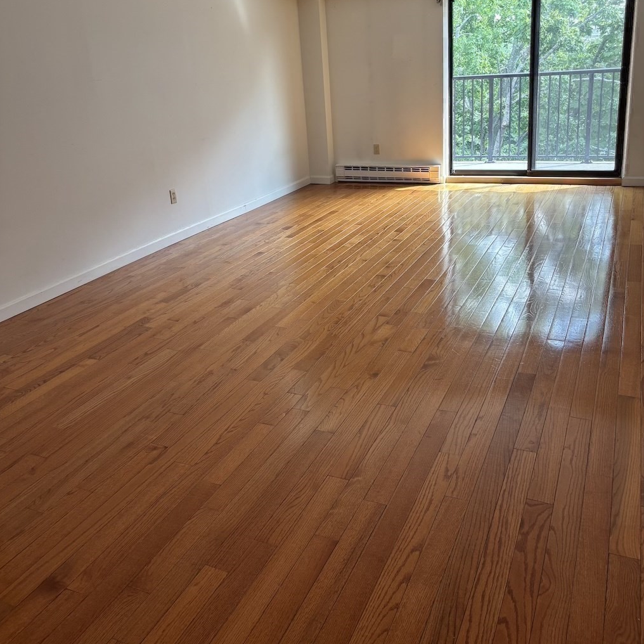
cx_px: 321
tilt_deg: -16.6
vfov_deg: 52.1
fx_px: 652
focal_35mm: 31
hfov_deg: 52.5
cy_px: 254
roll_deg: +2.7
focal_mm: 5.96
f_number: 1.6
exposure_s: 1/120
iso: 100
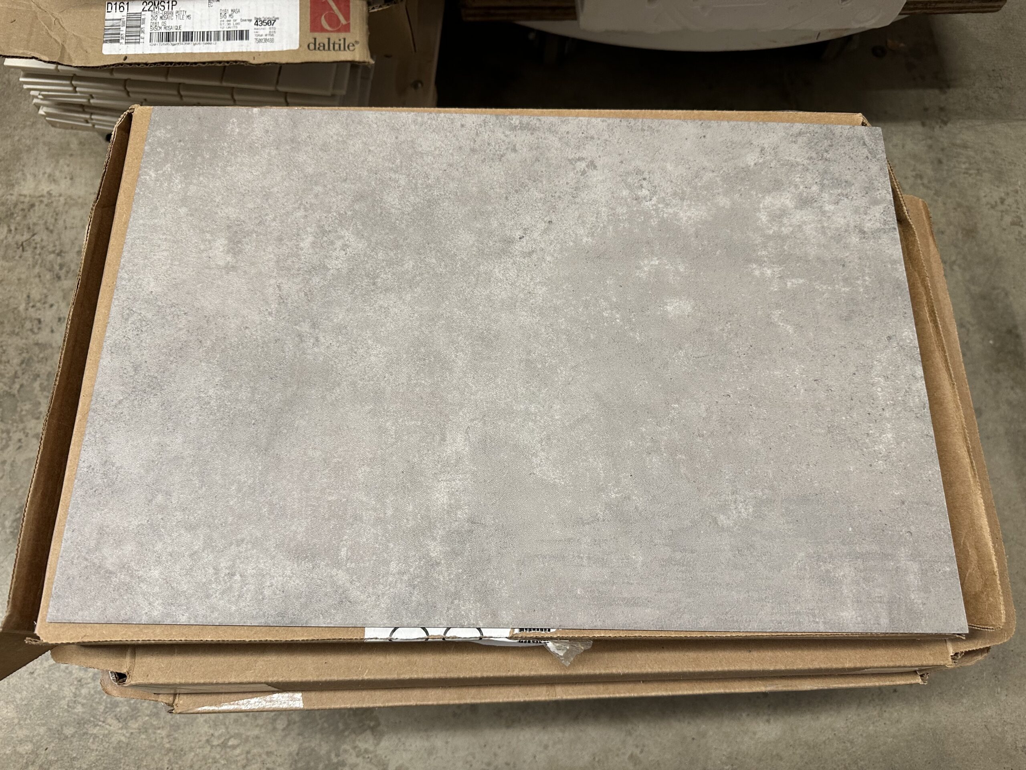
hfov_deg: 71.6
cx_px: 513
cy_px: 385
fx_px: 711
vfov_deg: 56.8
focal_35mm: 24
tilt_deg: -71.8
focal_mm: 6.86
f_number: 1.78
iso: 160
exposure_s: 1/60
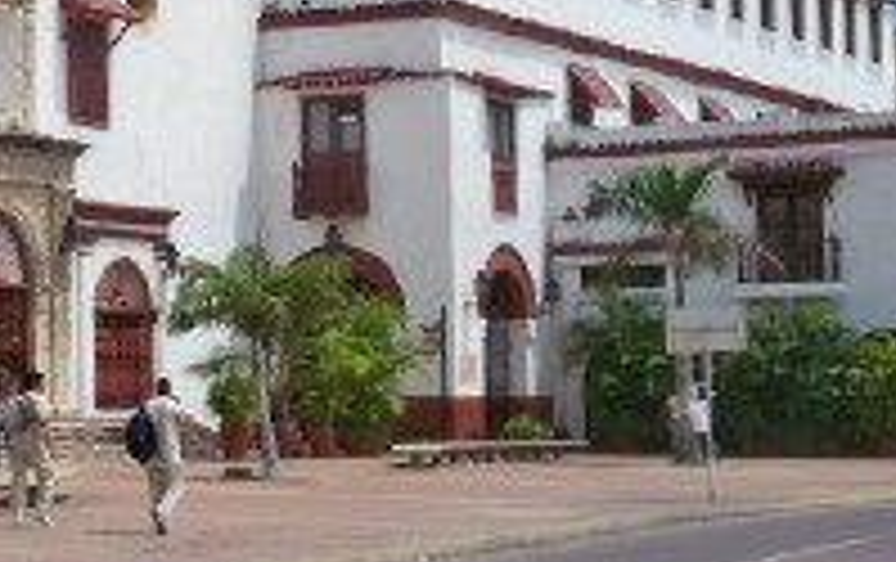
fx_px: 2861
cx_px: 171
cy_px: -58
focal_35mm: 117
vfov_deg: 11.1
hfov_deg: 17.6
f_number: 6.1
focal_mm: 9.7
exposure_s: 1/400
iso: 64
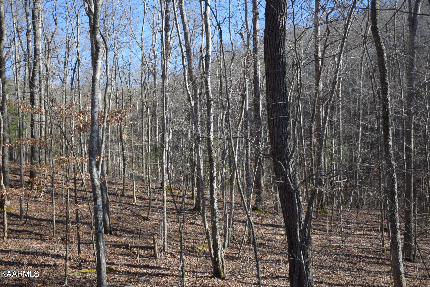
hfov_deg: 53.1
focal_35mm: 36
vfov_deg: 36.9
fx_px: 430
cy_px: 144
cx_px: 215
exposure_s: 1/640
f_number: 3.8
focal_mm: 24
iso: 200
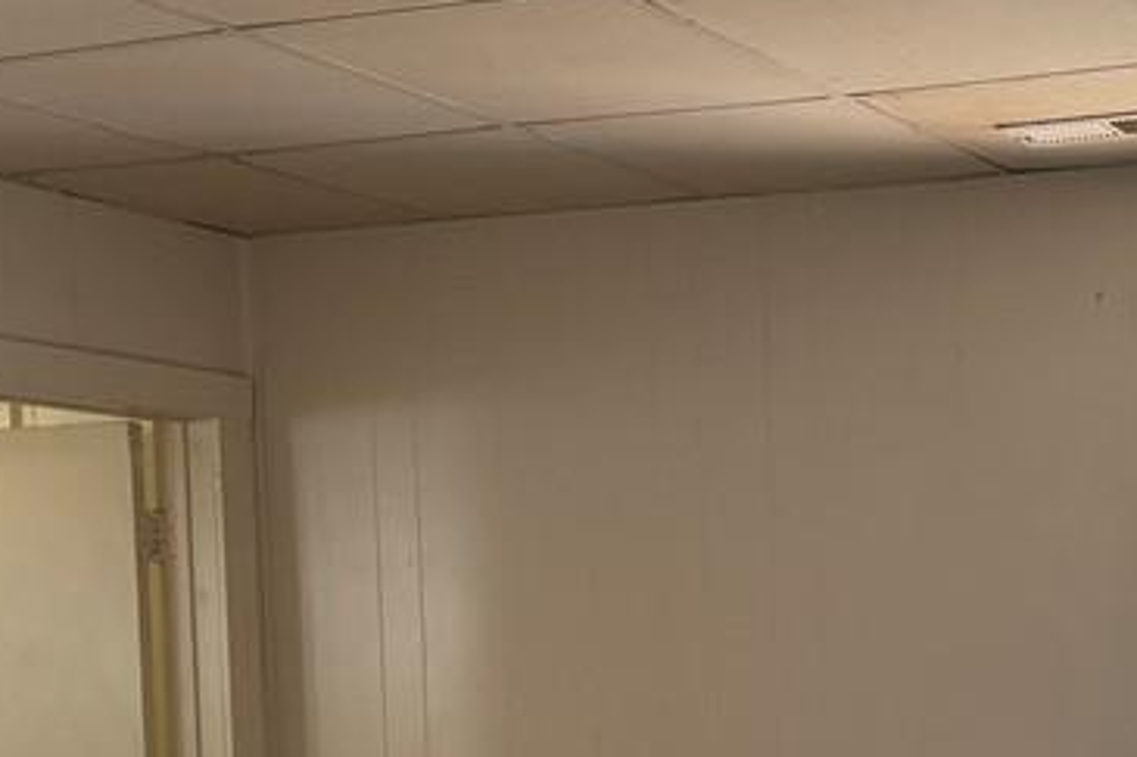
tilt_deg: -4.9
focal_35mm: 70
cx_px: 1149
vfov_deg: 18.7
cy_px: 816
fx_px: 2210
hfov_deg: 27.2
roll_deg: +0.8
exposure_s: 1/120
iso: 160
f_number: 1.78
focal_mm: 6.76
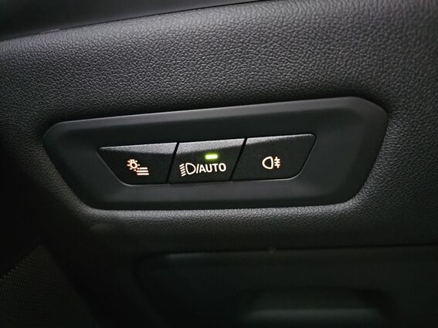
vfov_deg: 58.9
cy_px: 164
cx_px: 219
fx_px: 291
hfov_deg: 73.9
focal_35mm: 23
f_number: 1.7
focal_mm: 6.3
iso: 3200
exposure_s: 1/17
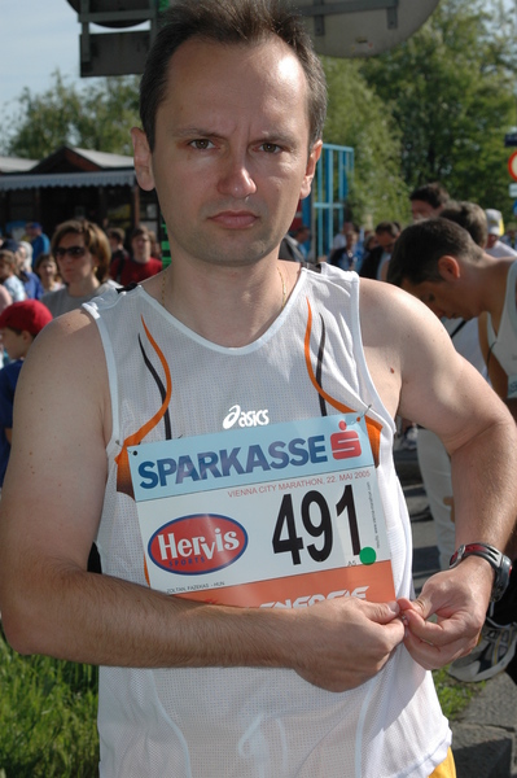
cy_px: 389
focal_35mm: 75
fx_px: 1618
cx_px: 258
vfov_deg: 27.0
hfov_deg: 18.2
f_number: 9.5
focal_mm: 50
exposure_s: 1/500
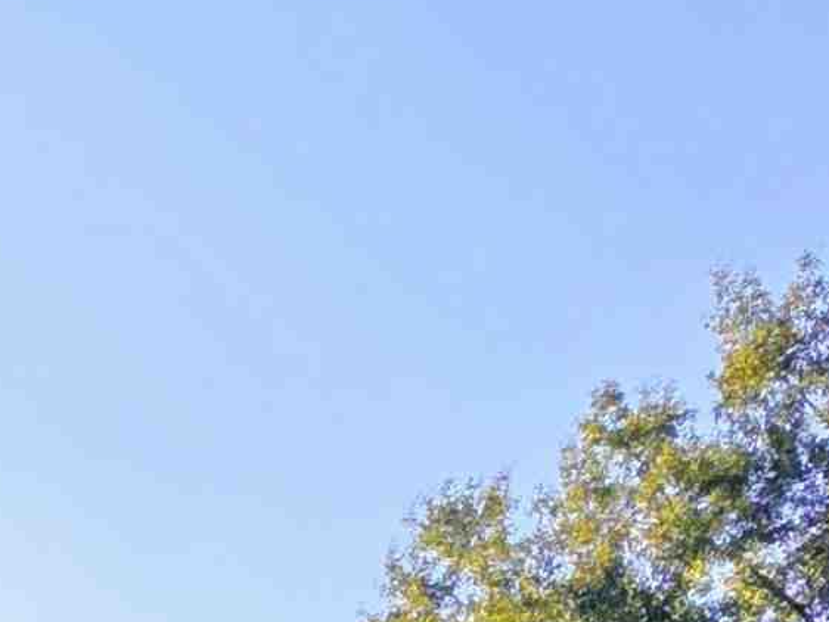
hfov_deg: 23.3
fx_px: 1701
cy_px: 1439
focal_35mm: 71
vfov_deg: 14.6
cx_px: -329
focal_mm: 2.2
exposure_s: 1/1067
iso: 40
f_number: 1.9
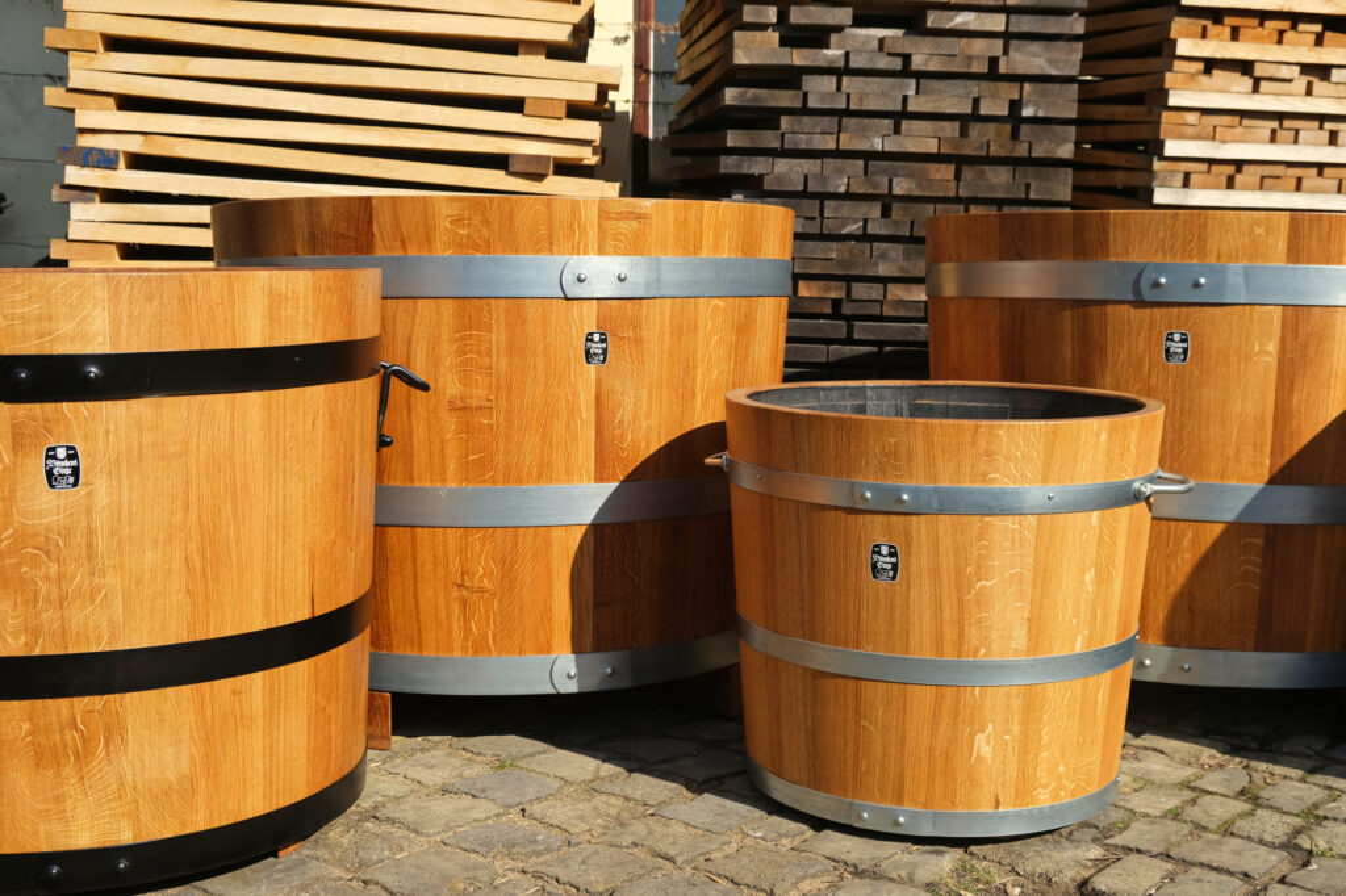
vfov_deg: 31.9
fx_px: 1570
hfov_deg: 46.4
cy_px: 448
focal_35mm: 42
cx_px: 673
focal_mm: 27.7
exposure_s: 1/750
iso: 160
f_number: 4.5
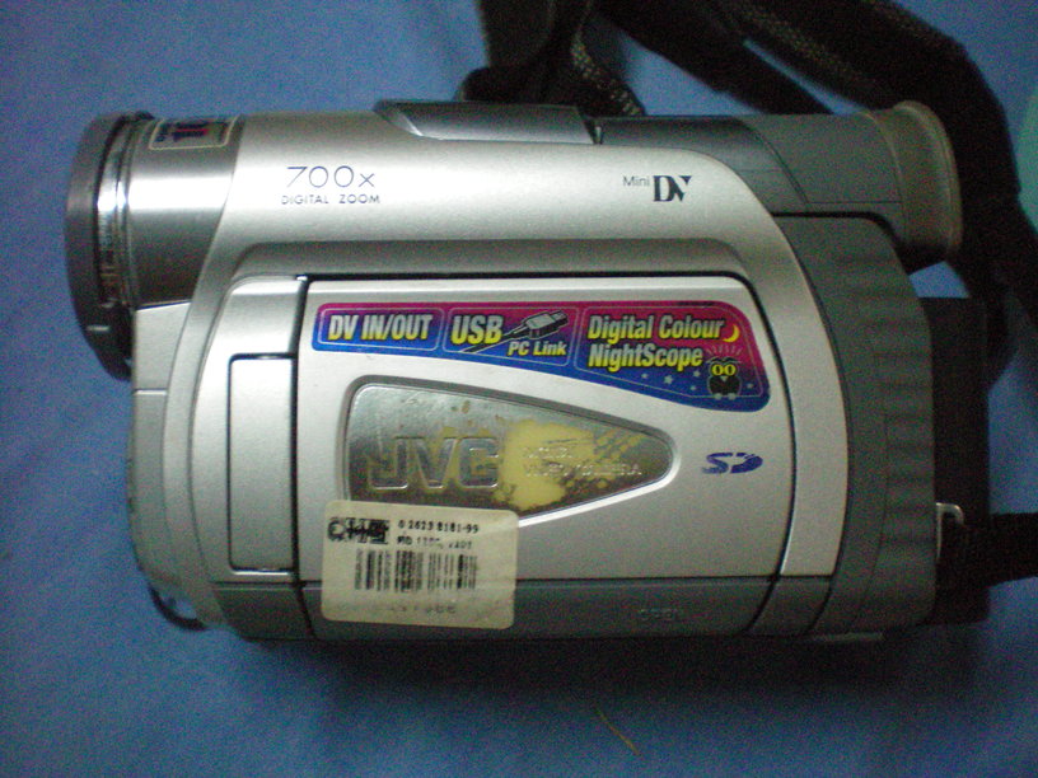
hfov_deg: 49.0
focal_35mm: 38
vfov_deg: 37.7
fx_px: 1139
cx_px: 519
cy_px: 389
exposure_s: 1/20
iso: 400
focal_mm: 6.3
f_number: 3.1
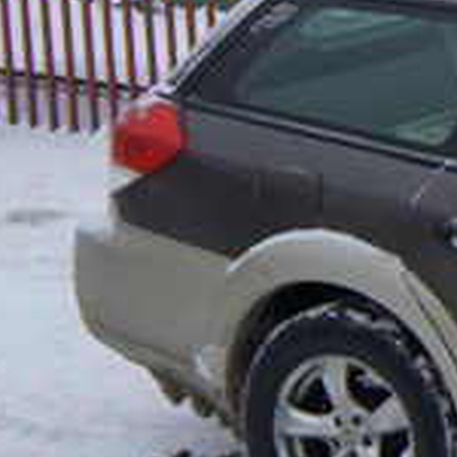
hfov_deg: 8.8
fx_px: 2818
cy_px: 148
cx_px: 896
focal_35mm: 189
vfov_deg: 9.3
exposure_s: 1/60
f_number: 4.5
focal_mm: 37
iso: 250
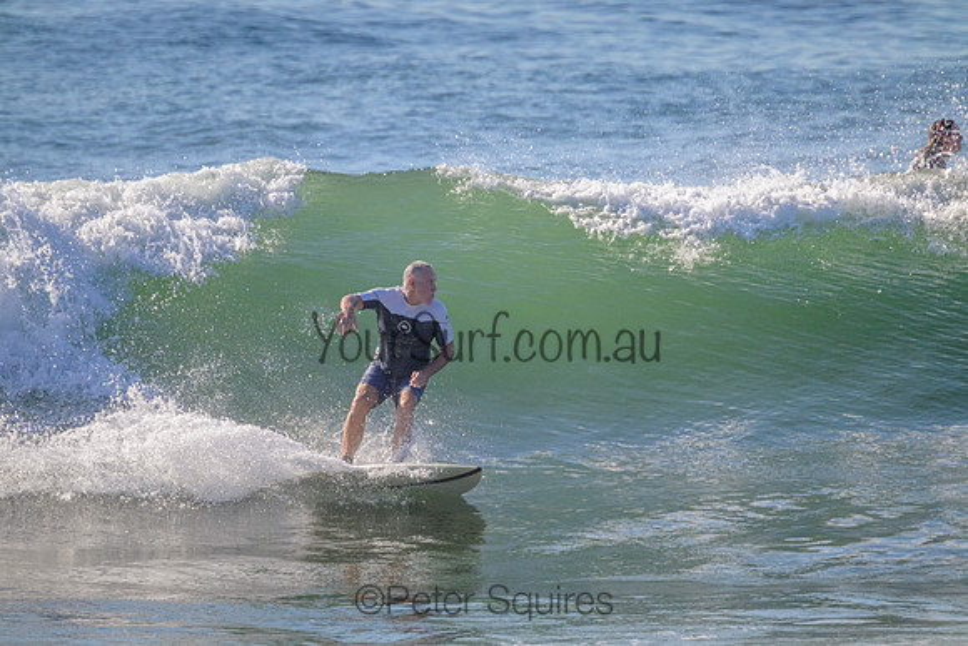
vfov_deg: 1.7
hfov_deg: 2.6
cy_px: 323
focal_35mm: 800
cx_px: 484
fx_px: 21515
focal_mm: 800
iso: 900
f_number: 11
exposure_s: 1/2000
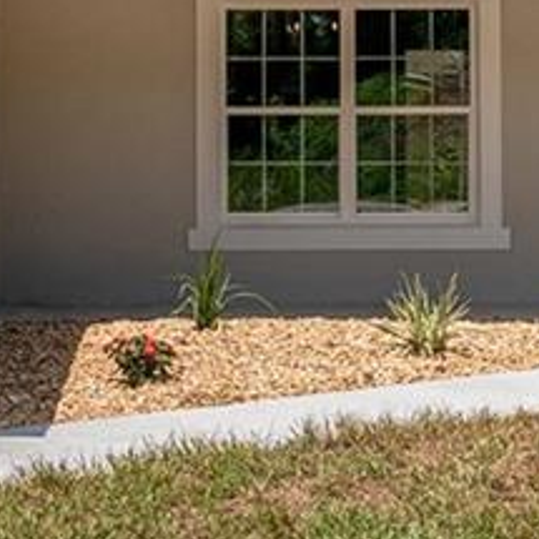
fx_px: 2432
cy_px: 45
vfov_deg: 12.5
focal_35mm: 138
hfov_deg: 12.6
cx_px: 170
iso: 320
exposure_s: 1/500
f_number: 7.1
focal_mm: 21.8
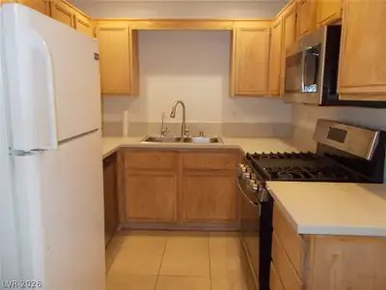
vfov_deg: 53.1
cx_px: 193
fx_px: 290
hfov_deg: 67.3
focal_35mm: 26
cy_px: 145
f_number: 3.2
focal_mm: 4.6
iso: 200
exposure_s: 1/25
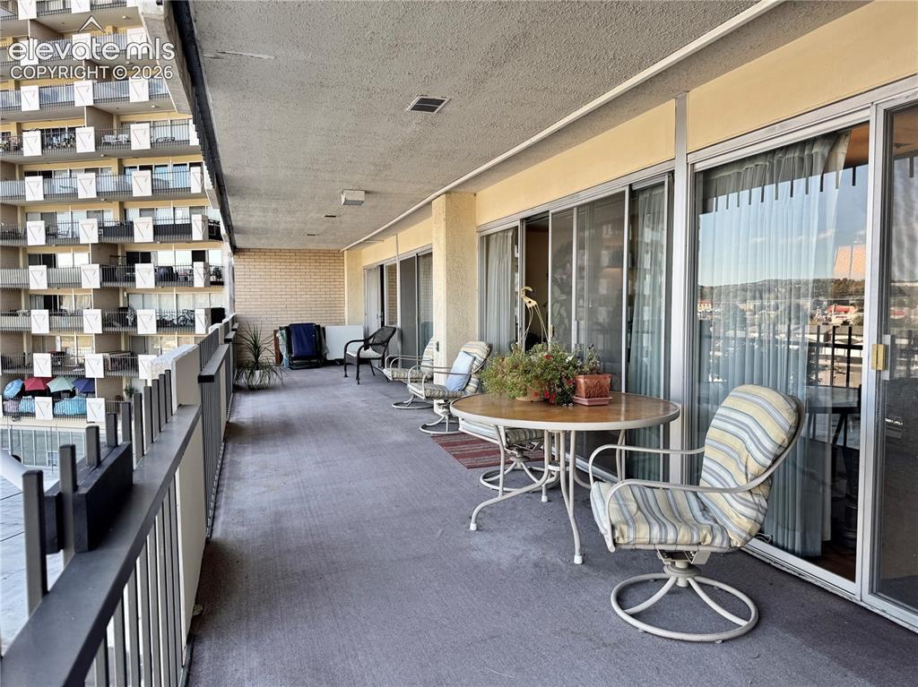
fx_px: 636
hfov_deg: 71.6
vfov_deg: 56.8
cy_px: 344
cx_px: 459
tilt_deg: -3.8
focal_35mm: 24
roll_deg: +0.0
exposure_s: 1/394
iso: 80
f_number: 1.78
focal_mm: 6.76
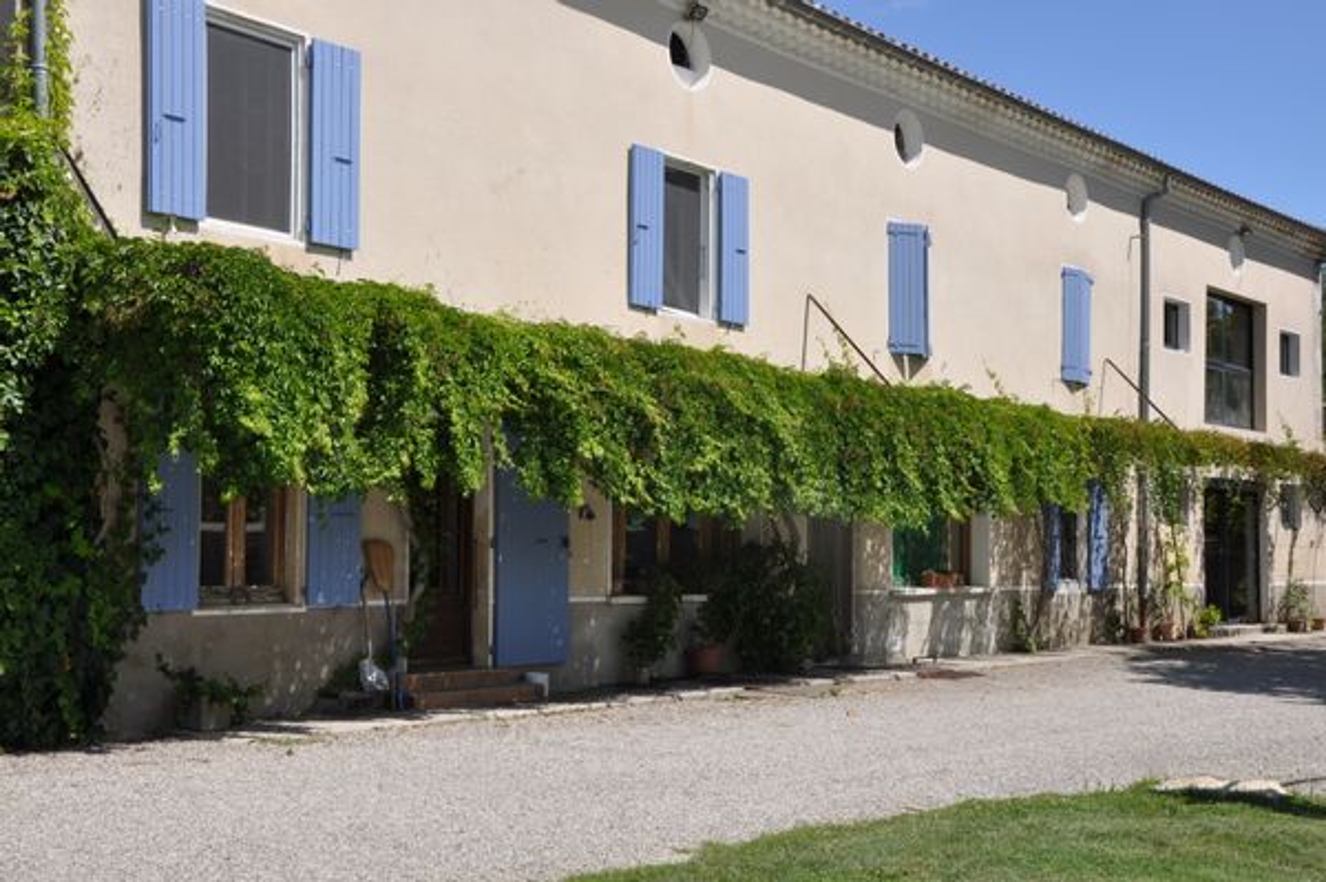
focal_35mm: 42
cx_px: 663
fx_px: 1546
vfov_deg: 31.8
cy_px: 441
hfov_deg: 46.4
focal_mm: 28
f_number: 13
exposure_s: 1/200
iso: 200
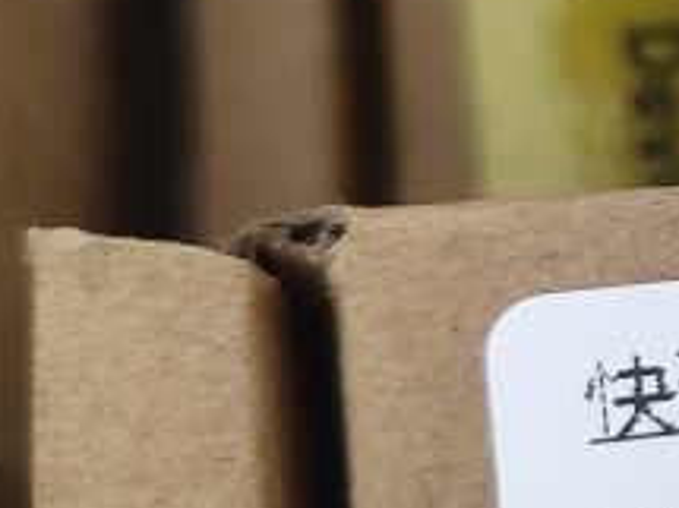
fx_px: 2137
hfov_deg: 16.5
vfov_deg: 13.5
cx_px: 1000
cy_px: 150
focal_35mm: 109
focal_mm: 4.27
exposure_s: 1/50
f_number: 1.8
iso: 245
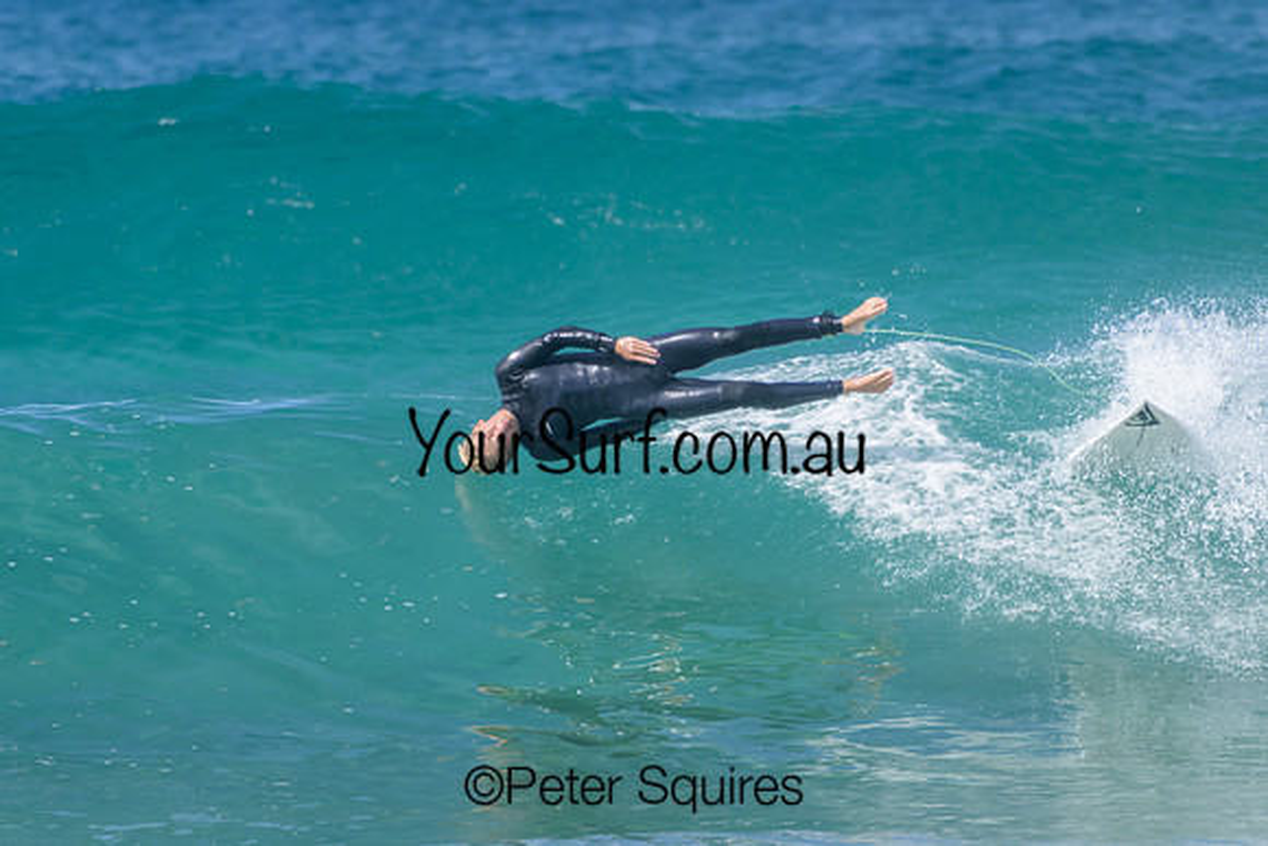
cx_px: 634
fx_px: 29944
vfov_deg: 1.6
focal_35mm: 850
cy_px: 423
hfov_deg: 2.4
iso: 1000
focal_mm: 850
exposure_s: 1/2000
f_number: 11
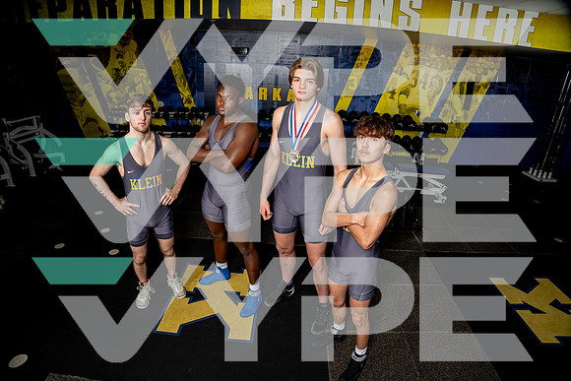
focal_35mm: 20
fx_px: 317
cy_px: 190
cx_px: 286
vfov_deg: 62.0
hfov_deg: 84.0
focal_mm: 20
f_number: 5.6
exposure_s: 1/250
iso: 160
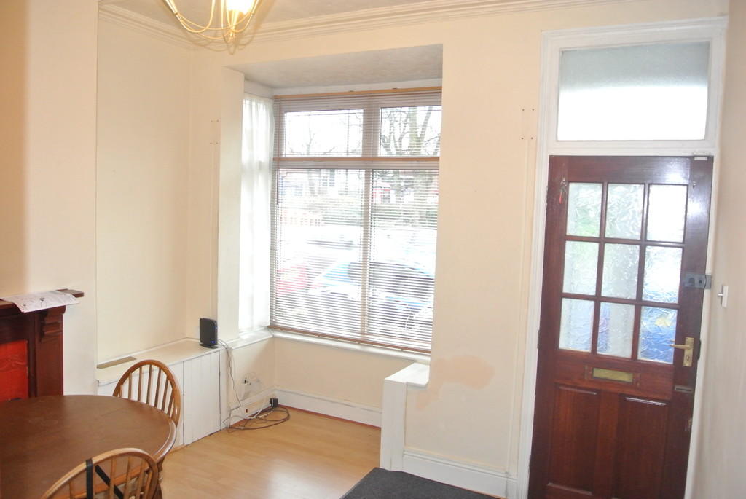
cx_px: 373
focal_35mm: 27
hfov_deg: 67.3
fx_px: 560
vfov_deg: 48.0
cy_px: 250
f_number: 3.5
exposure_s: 1/60
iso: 900
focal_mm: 10
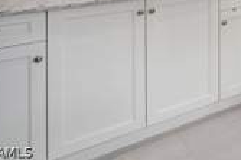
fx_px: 308
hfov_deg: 33.3
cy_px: -69
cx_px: 302
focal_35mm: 46
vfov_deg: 24.0
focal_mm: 16
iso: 400
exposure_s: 1/5
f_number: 8
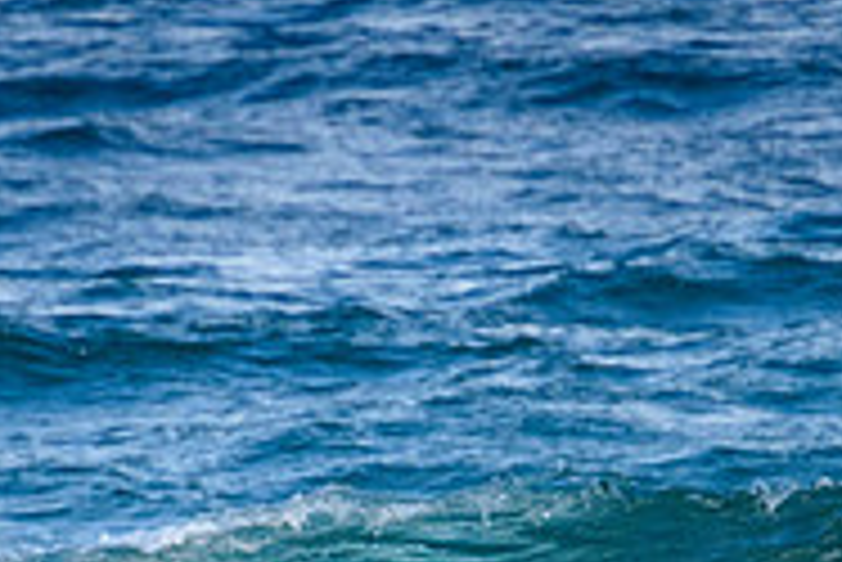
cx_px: 396
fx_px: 58094
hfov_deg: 0.8
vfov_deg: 0.6
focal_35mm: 2482
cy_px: 762
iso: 2000
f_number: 11
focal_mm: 800
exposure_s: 1/1600
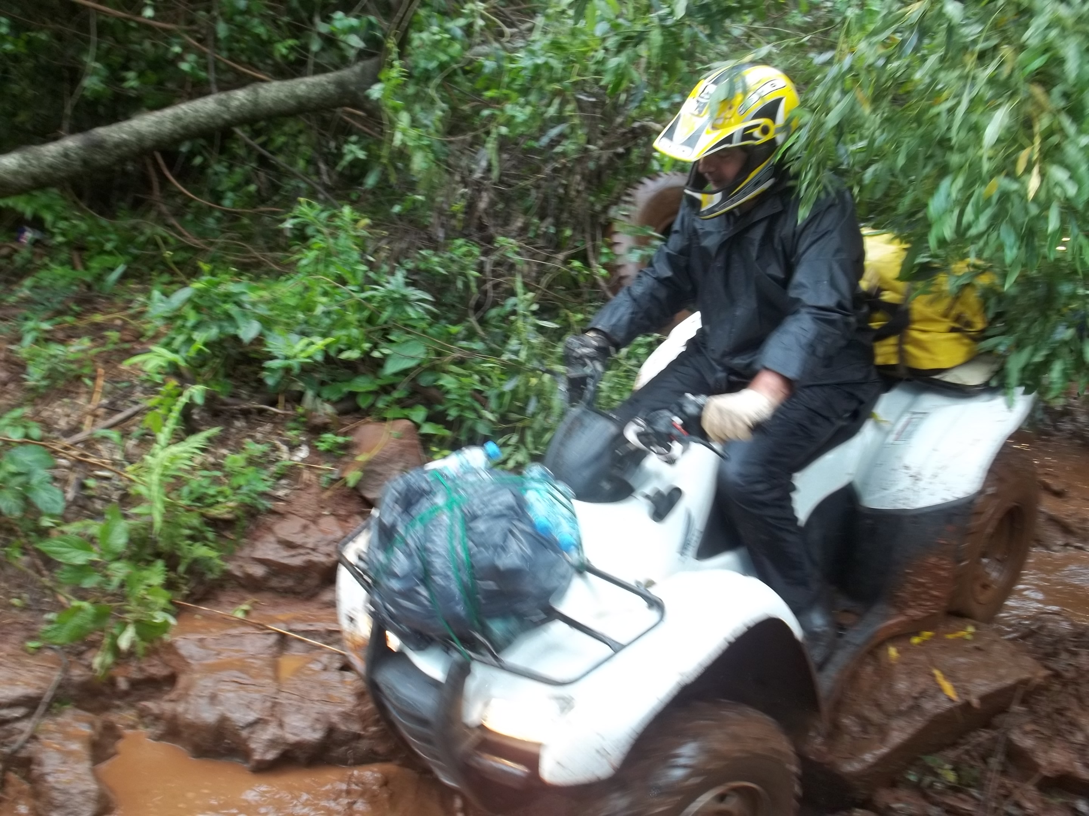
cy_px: 408
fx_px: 1038
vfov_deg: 42.9
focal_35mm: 33
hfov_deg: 55.4
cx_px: 544
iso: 64
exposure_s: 1/30
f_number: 3.3
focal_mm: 5.9
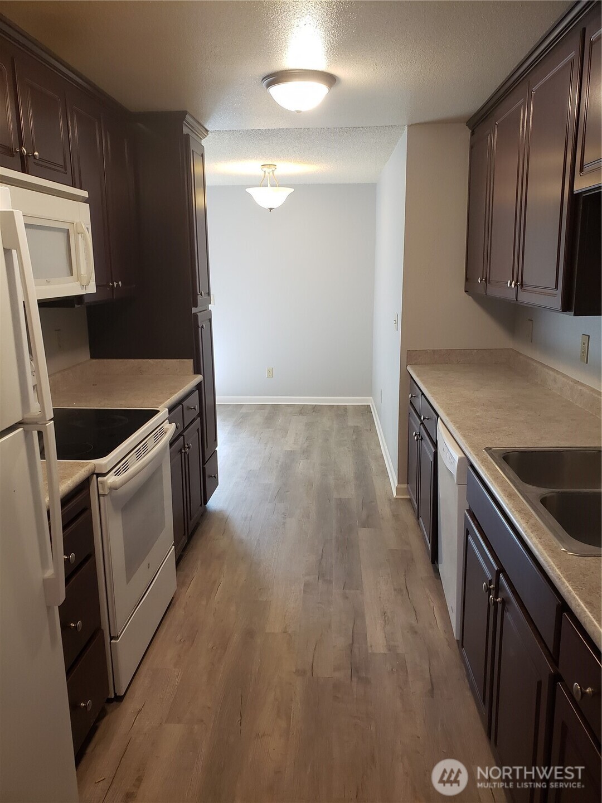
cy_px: 402
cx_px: 301
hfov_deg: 53.1
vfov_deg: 67.3
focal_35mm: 26
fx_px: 603
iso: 320
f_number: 2.4
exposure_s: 1/60
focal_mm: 4.3
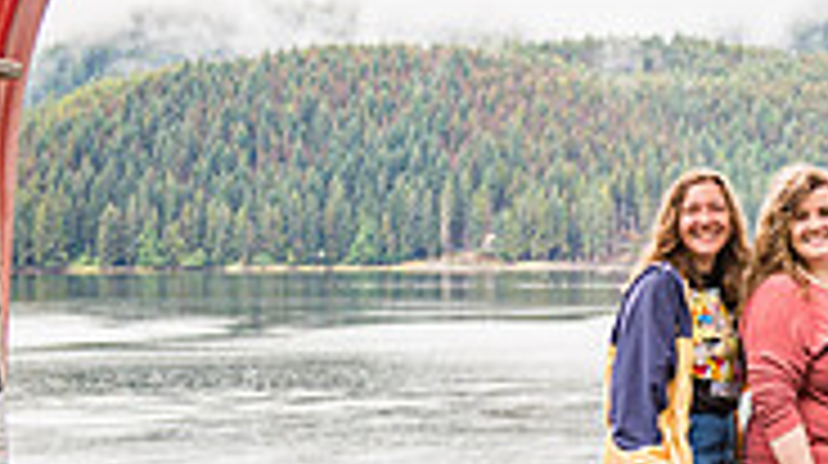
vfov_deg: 7.5
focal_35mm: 161
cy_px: 418
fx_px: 3531
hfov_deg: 13.1
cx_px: 972
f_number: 2.8
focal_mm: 48
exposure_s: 1/250
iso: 100
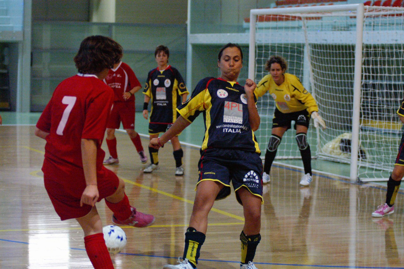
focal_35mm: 300
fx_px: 3364
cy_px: 134
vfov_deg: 4.6
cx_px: 202
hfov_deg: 6.9
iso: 3200
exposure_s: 1/500
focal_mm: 200
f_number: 2.8
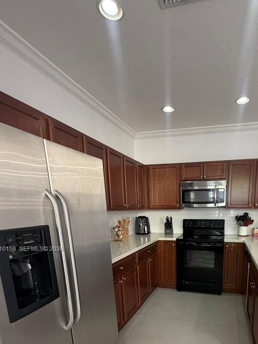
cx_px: 177
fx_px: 209
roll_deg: +0.3
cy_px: 249
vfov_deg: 74.5
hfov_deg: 61.5
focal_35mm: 21
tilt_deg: -10.3
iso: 200
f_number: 2.2
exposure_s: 1/60
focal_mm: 2.22
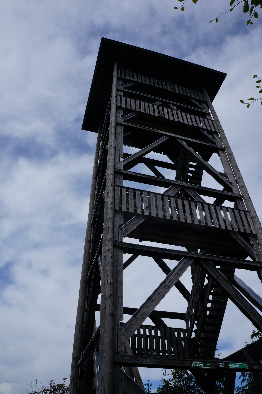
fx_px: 295
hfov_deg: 47.8
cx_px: 131
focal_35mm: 27
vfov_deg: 67.4
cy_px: 197
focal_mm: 18
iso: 100
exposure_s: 1/200
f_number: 13
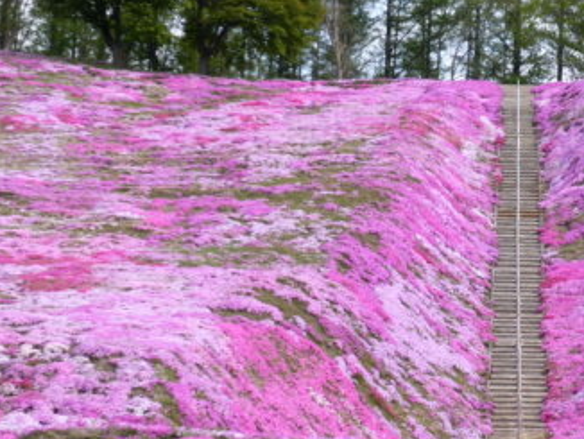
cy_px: 217
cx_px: 462
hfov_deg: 17.1
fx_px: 1925
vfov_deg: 13.0
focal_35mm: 114
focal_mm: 10.2
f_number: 3.7
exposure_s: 1/400
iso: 100
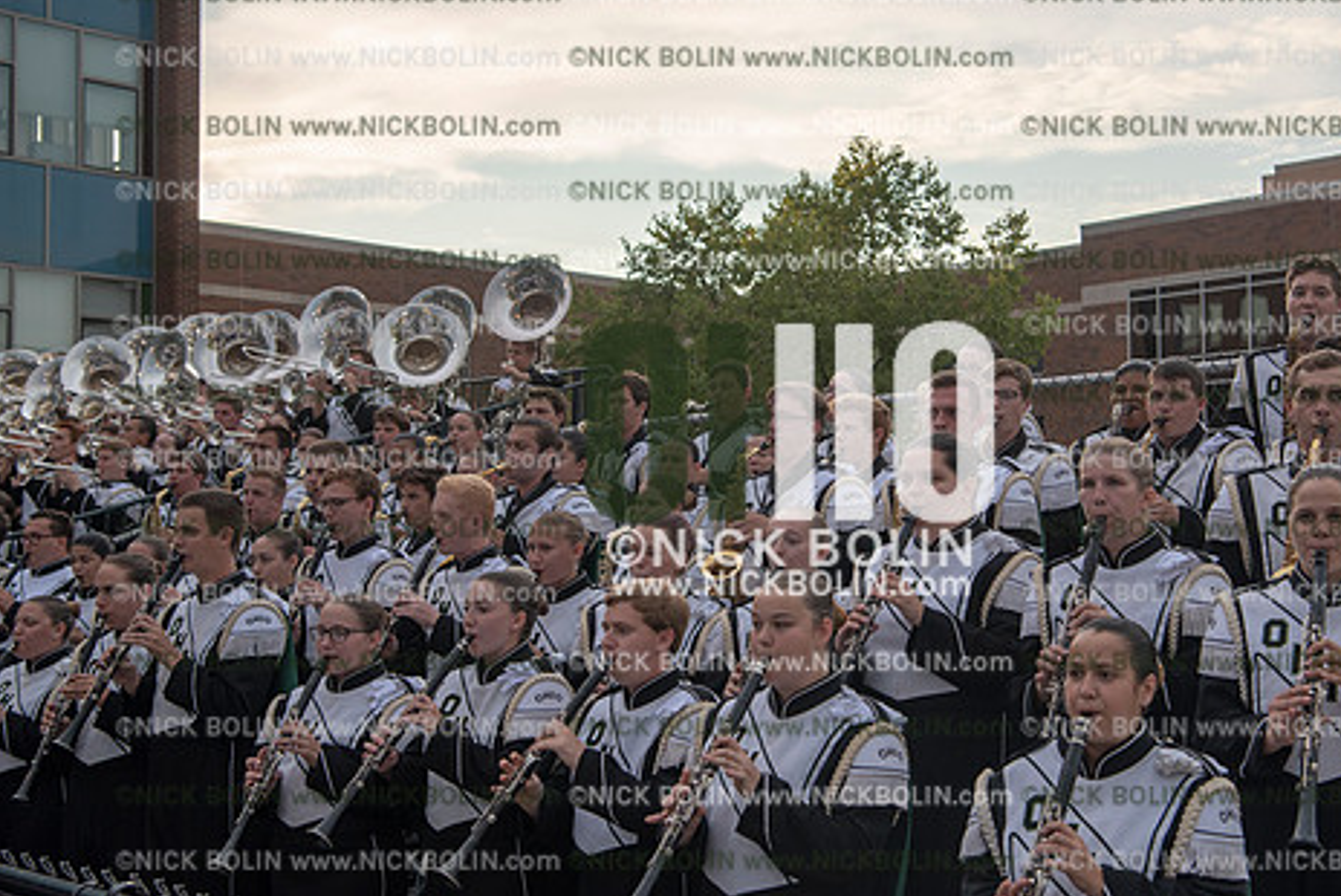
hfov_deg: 39.4
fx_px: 1864
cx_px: 789
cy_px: 461
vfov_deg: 27.0
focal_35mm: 50
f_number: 5
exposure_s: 1/800
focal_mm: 40
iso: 200
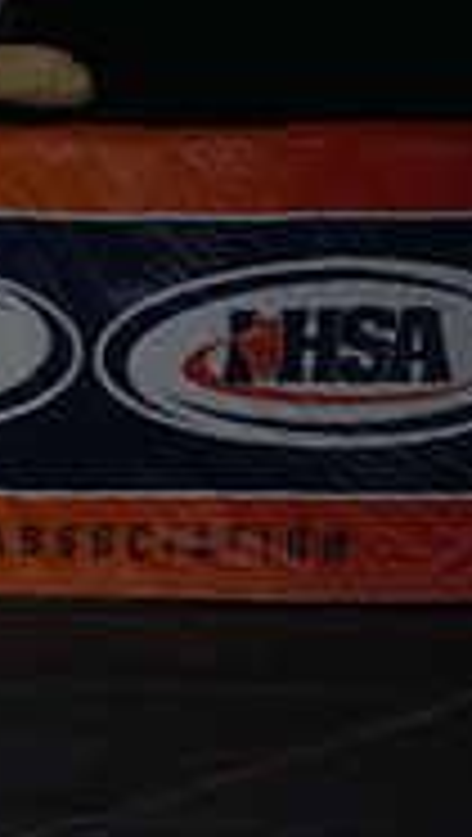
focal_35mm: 815
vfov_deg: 2.6
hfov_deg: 1.5
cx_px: -782
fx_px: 18084
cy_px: 70
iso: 12800
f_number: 5
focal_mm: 250
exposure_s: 1/1000
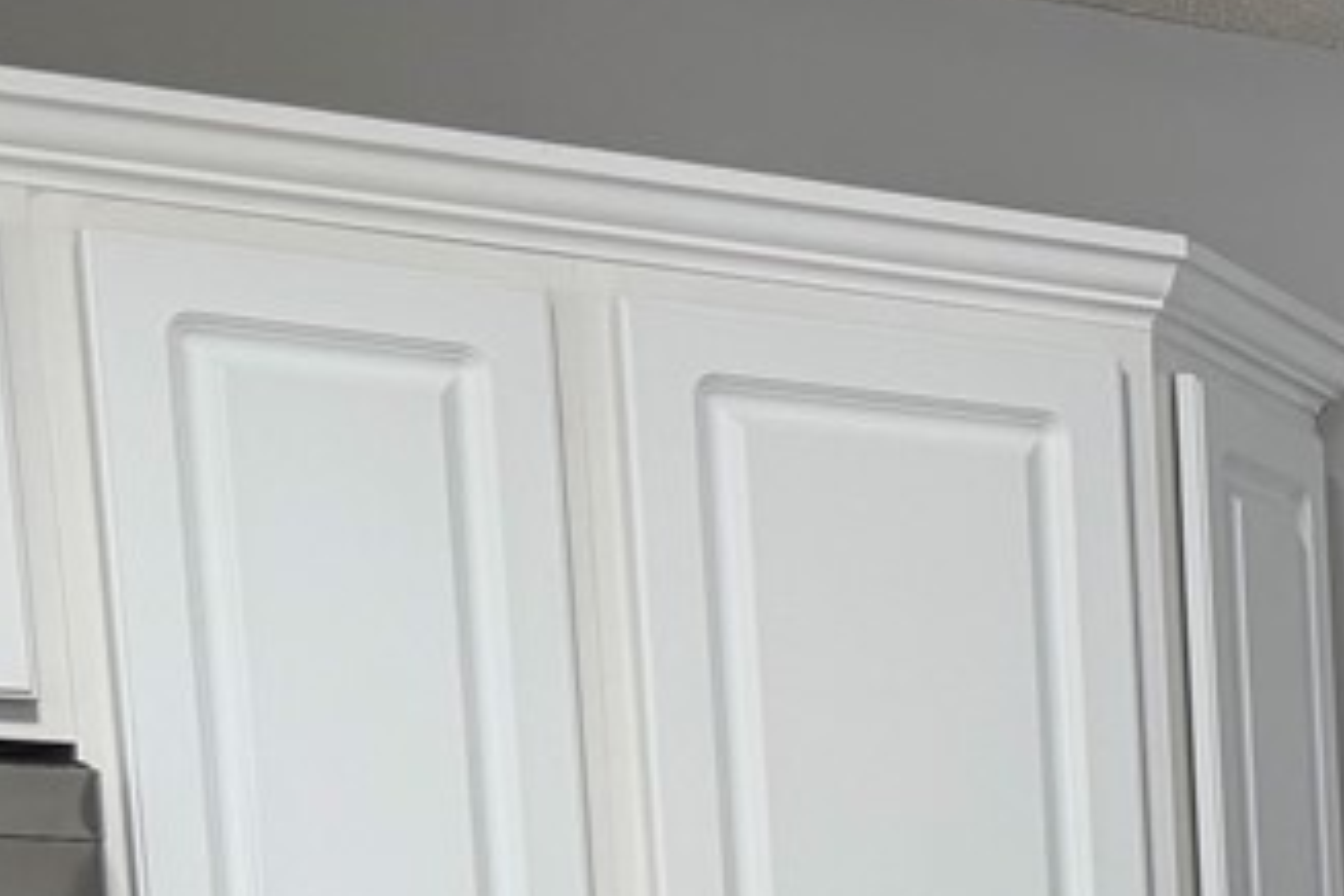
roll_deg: -0.1
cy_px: 2071
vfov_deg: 10.0
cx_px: 2446
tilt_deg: -11.2
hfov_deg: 14.6
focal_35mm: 122
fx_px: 4554
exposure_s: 1/120
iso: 64
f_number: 1.78
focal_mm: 6.76
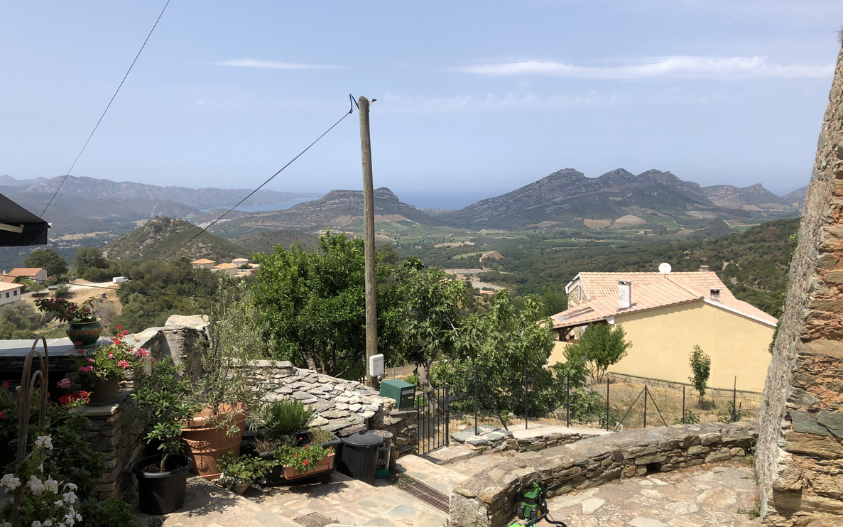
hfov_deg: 62.9
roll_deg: +0.9
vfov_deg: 41.7
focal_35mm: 30
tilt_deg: -3.8
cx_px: 424
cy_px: 223
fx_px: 689
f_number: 1.8
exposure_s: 1/2558
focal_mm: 4
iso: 20
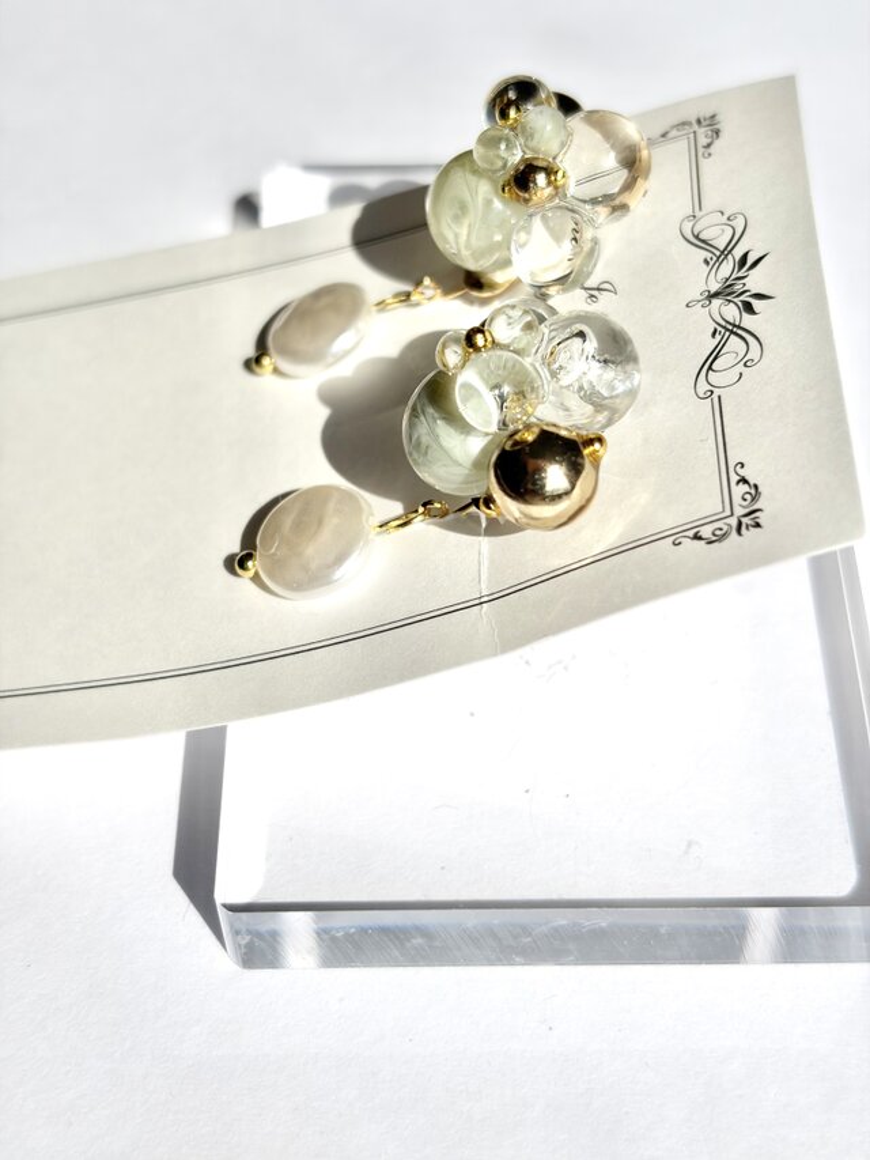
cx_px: 435
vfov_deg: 36.8
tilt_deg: -52.8
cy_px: 580
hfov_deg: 28.0
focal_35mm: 52
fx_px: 1742
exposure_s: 1/4975
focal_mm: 5.96
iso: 40
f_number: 1.6
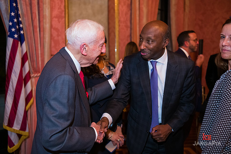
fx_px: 244
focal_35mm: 38
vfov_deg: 35.1
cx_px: 116
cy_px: 77
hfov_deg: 50.7
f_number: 3.2
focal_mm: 38
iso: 3200
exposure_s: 1/100
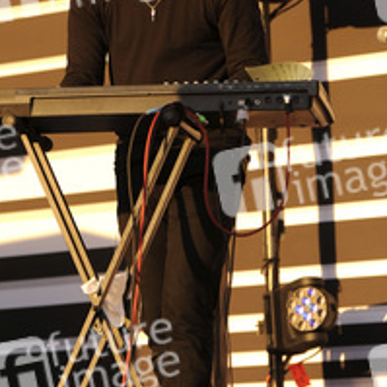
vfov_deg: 8.8
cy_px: 74
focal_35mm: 198
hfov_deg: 8.8
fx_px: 2504
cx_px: 137
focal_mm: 116
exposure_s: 1/500
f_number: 4
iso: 200
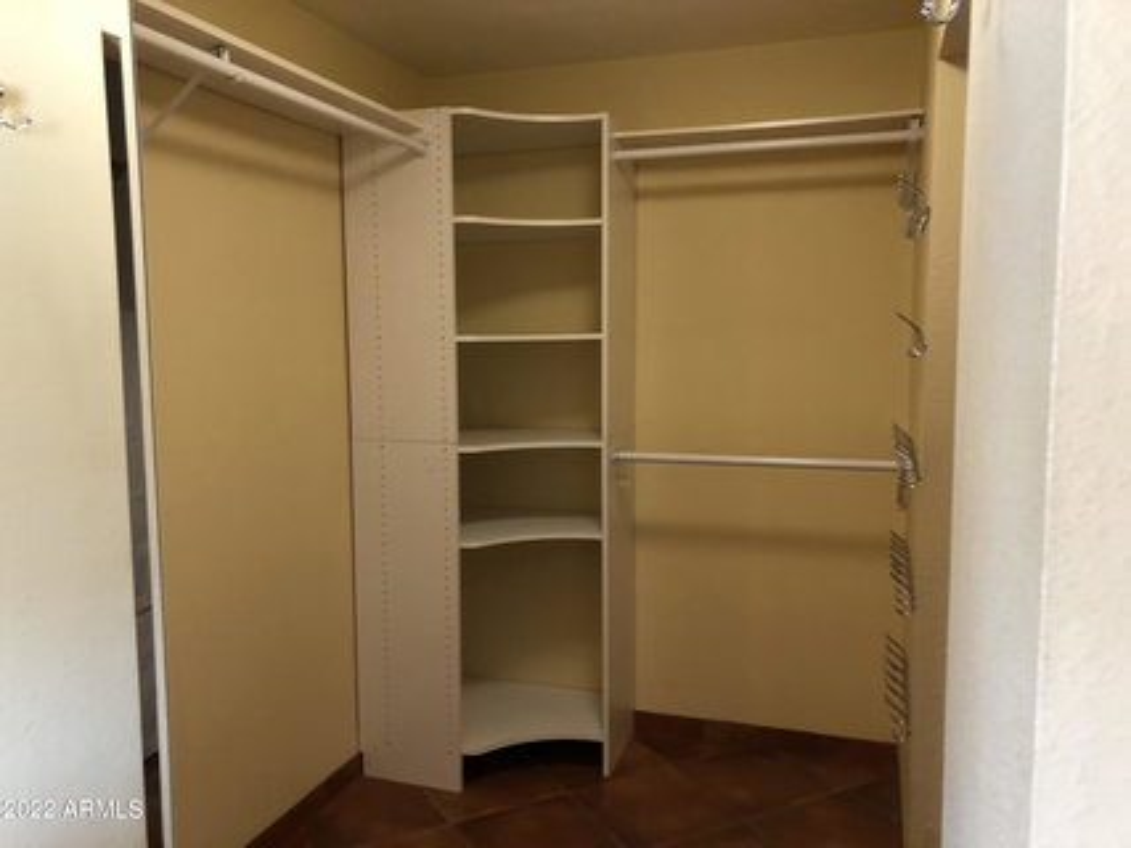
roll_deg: +1.3
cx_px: 566
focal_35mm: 28
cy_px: 424
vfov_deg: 49.7
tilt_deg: -7.3
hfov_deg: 63.5
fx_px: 915
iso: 100
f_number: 1.8
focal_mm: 3.99
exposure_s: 1/13
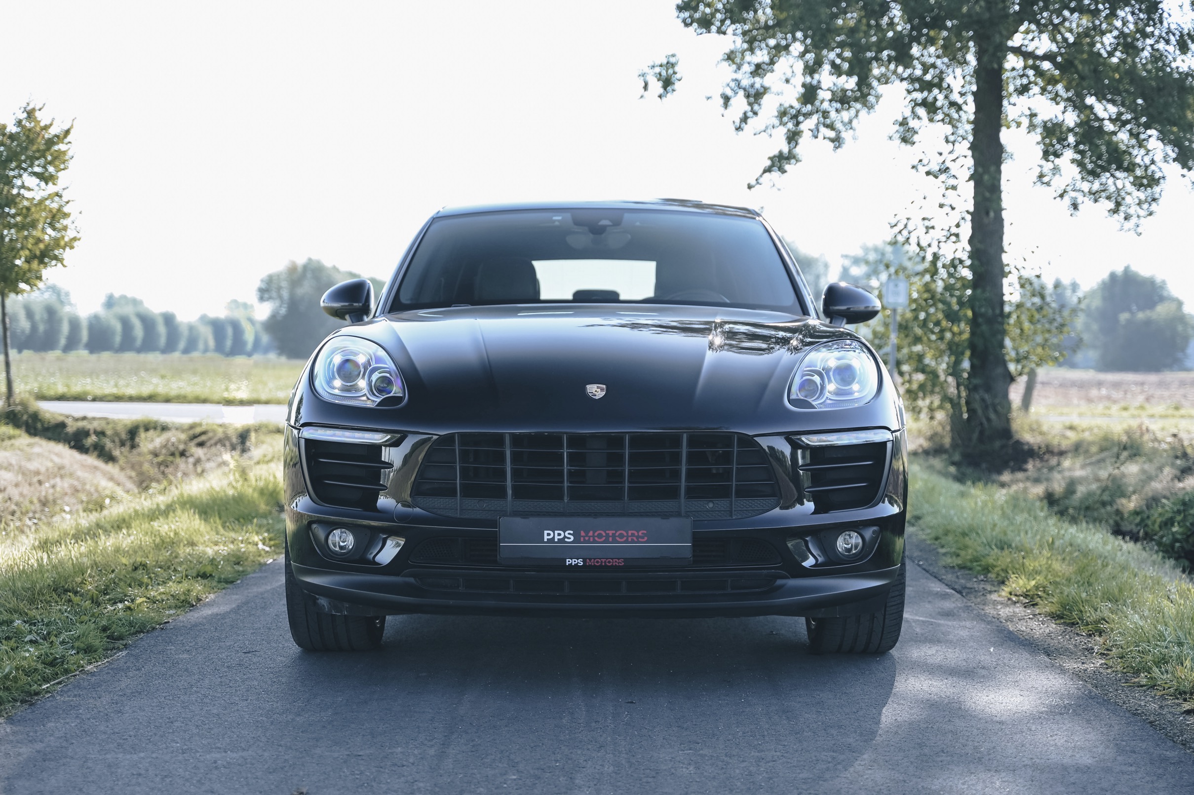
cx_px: 597
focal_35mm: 54
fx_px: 1790
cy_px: 398
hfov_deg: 36.9
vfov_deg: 25.0
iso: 100
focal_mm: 54
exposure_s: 1/160
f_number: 2.8
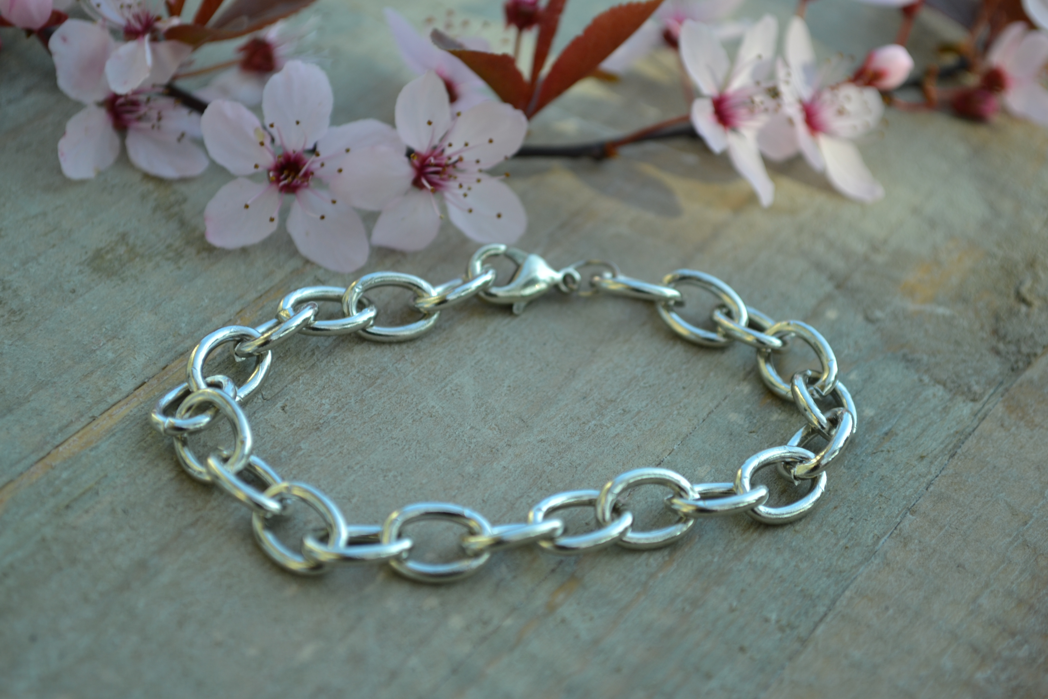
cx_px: 524
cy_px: 350
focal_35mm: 75
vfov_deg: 18.2
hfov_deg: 27.0
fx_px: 2183
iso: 125
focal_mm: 50
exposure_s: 1/125
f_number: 5.6
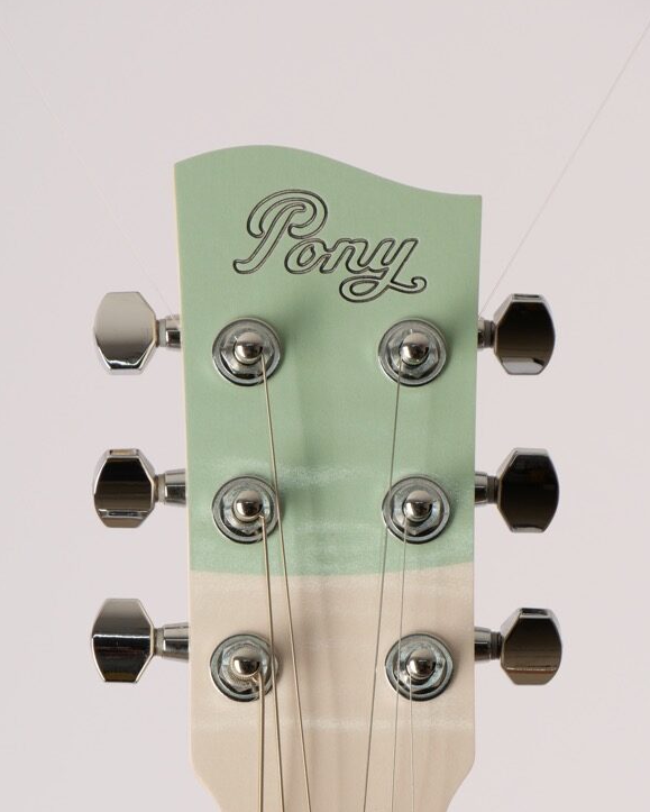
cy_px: 590
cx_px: 340
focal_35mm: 353
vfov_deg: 5.5
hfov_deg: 4.4
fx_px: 8483
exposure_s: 1/160
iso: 200
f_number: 7.1
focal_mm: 109
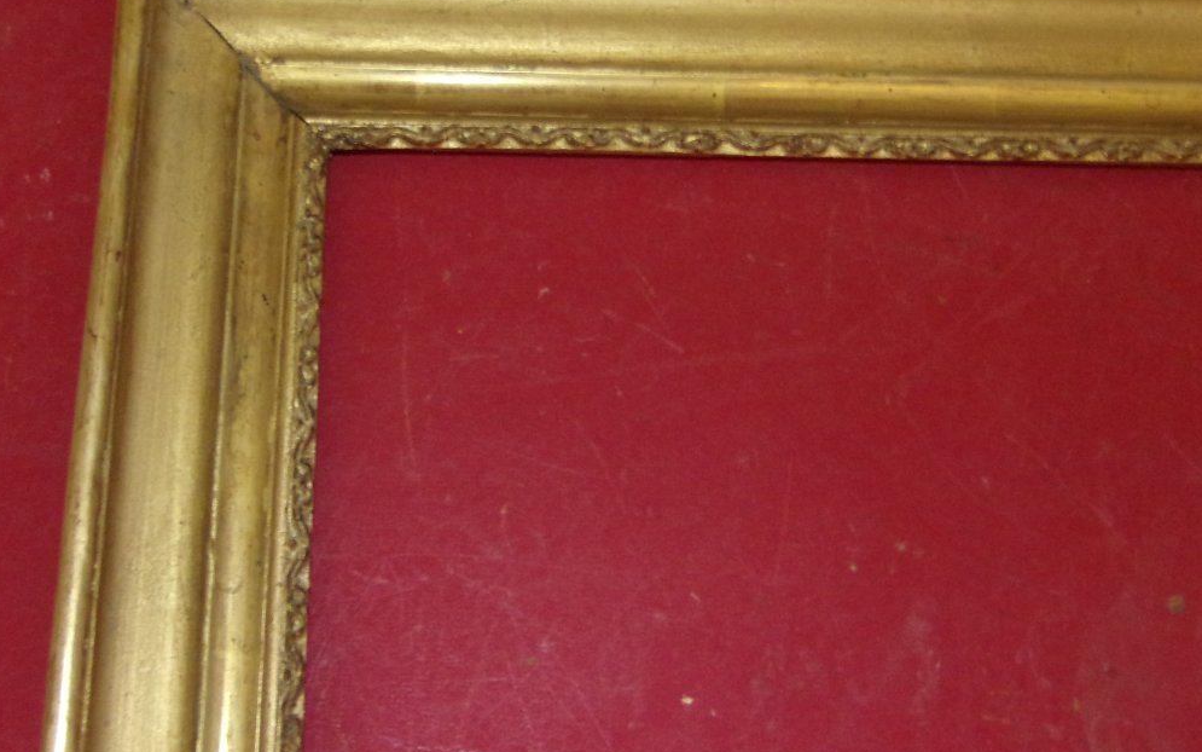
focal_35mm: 46
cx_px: 596
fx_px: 1507
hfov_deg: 43.5
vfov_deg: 28.0
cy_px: 316
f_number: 3.9
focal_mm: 6.5
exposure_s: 1/34
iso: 200
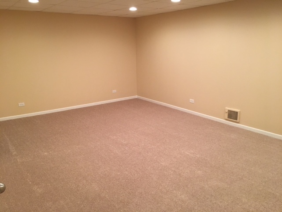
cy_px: 106
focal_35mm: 29
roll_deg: +0.6
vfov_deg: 48.2
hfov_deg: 61.7
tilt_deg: -14.6
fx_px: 236
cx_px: 141
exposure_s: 1/30
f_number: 2.2
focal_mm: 4.15
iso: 100
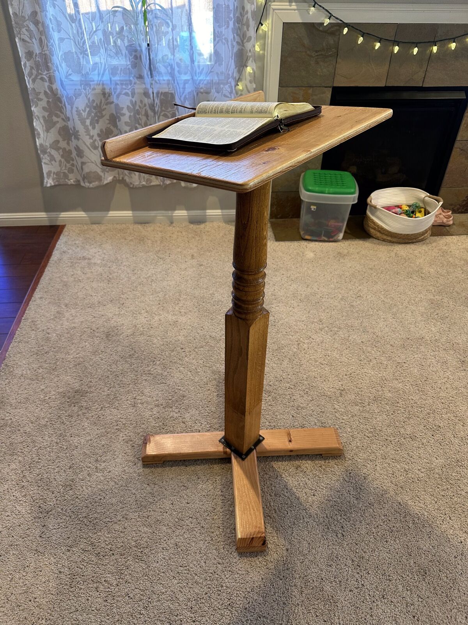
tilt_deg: -36.2
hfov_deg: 56.8
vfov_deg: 71.6
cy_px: 312
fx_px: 433
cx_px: 234
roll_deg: -3.4
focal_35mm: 24
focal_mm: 6.86
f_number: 1.78
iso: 125
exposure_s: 1/60
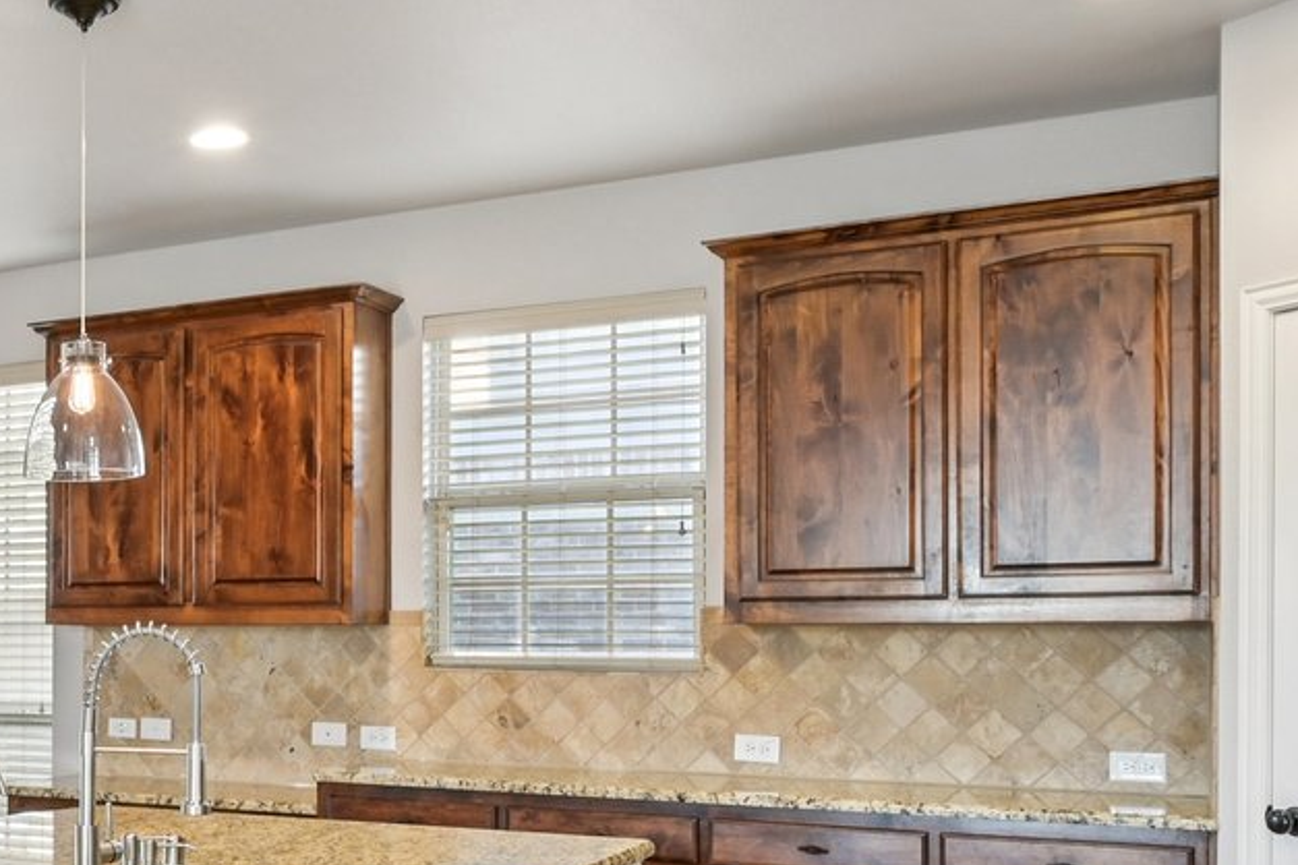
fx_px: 1767
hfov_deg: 35.7
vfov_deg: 27.0
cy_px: 682
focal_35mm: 49
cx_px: -56
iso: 250
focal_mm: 15
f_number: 9
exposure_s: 1/15
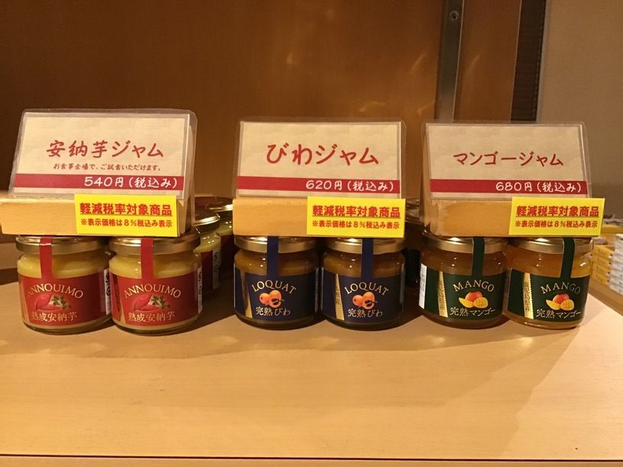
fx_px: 558
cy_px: 234
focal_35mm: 31
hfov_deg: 58.4
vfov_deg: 45.4
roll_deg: -2.1
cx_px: 312
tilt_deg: -12.7
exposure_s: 1/30
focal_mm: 3.3
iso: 200
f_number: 2.4
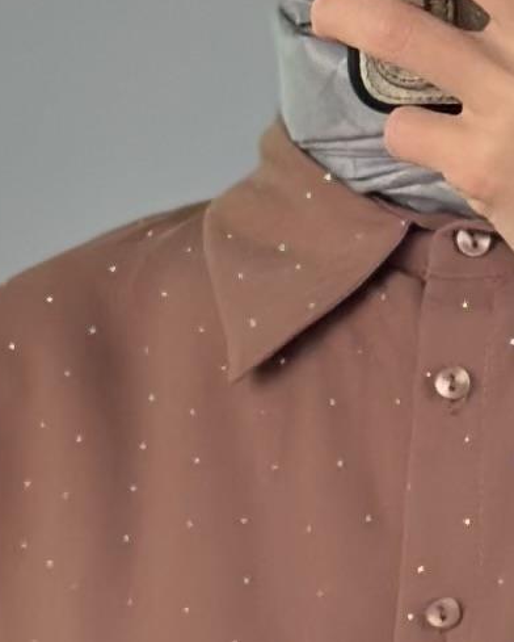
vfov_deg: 5.0
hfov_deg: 4.0
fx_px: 7331
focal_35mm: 386
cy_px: 366
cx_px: 515
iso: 80
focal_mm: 6.86
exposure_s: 1/231
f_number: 1.78
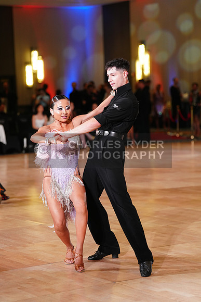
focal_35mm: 107
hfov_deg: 12.8
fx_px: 896
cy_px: 151
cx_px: 100
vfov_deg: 19.1
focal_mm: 107
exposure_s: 1/400
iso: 1600
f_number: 2.8
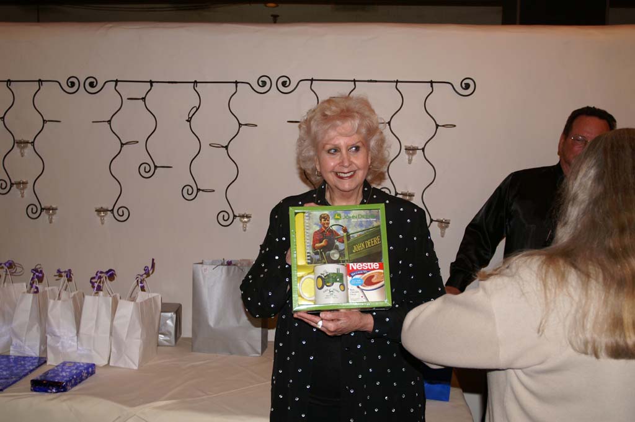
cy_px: 211
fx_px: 582
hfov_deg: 57.3
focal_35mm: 33
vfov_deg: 39.9
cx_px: 318
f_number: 3.5
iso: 200
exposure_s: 1/60
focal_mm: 22
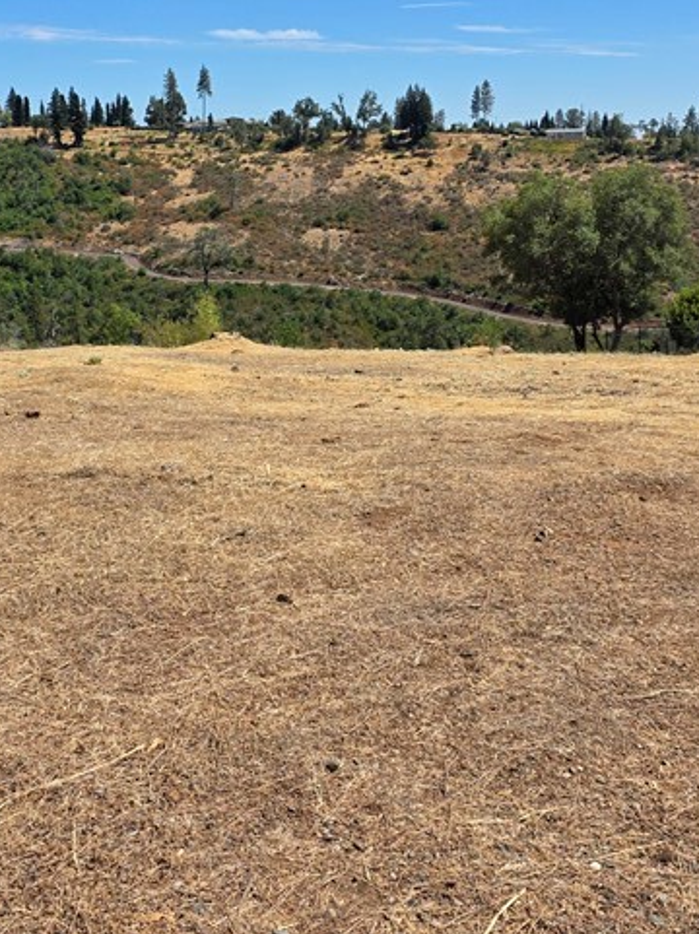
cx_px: 287
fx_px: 1321
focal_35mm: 49
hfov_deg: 29.6
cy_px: 309
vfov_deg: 38.5
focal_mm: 6.3
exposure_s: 1/6355
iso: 80
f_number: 1.7
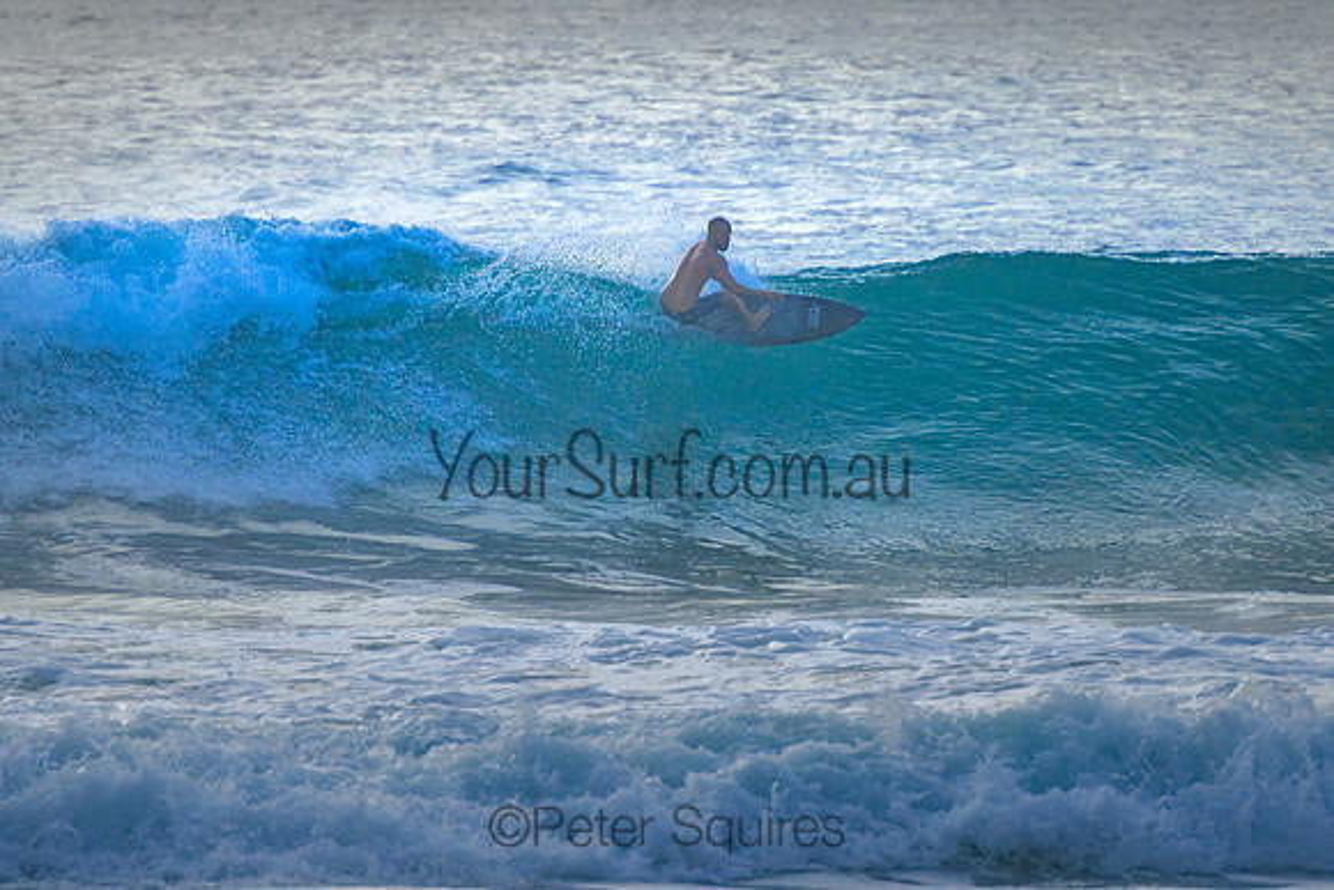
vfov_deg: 2.5
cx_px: 701
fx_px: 20377
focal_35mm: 550
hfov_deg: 3.7
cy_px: 293
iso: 1100
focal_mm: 400
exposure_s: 1/2000
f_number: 5.6
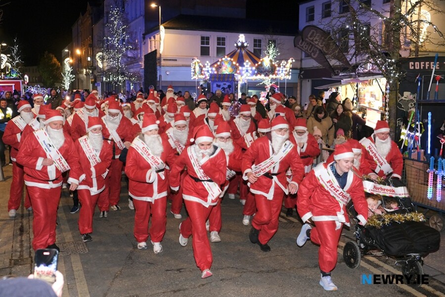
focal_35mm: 31
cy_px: 148
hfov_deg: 60.3
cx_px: 222
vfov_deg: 42.3
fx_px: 383
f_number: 3.2
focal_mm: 20.5
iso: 1000
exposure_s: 1/60
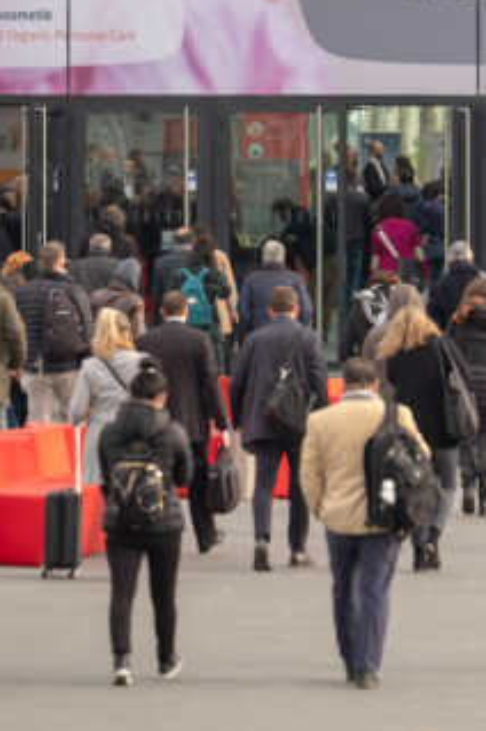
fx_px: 10694
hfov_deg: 2.6
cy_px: 146
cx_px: 475
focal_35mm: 527
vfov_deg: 3.9
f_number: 2.8
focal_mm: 140
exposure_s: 1/180
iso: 200
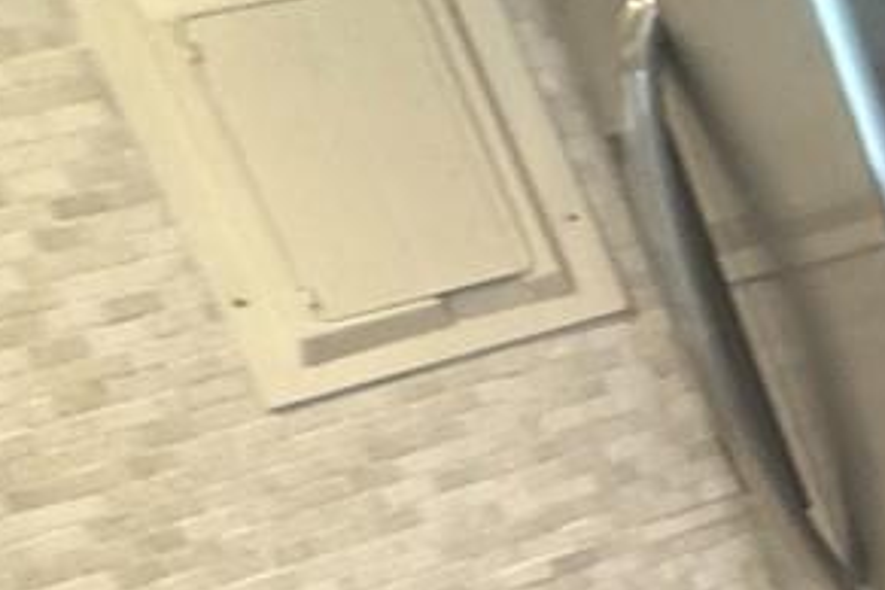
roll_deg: +12.1
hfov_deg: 18.9
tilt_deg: -21.3
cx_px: 1633
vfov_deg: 16.5
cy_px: 675
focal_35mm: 80
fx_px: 1967
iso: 800
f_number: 2.2
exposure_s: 1/60
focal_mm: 2.22
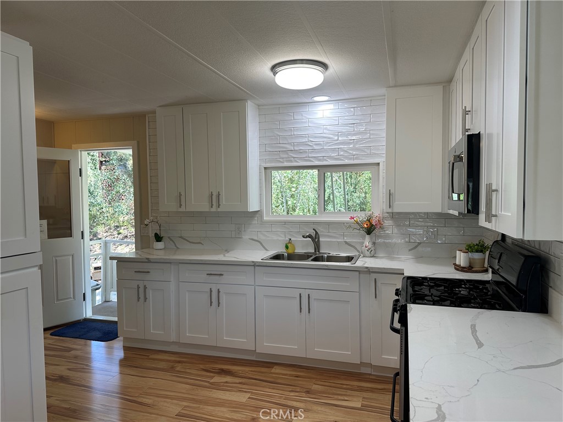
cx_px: 282
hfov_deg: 71.6
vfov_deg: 56.8
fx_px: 390
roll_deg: +0.9
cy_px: 211
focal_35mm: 24
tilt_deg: -2.0
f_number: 1.78
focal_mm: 6.86
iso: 64
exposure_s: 1/139
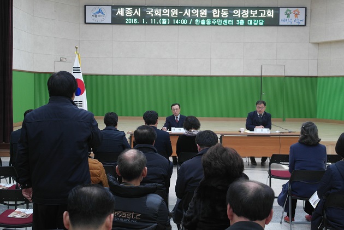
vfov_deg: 27.5
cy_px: 115
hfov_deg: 40.3
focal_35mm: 49
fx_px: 468
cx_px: 172
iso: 400
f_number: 4.5
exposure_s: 1/40
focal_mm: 32
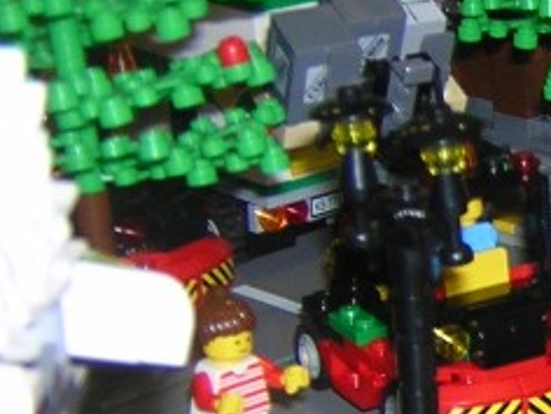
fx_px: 1942
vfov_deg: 12.1
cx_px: 819
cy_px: 192
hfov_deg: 15.0
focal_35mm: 122
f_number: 2.6
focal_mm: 4.7
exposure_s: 1/60.1
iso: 100
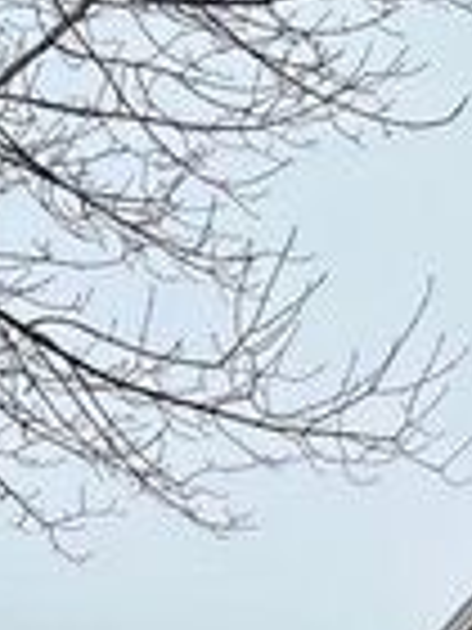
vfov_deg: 14.7
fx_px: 2254
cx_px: 1065
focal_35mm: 124
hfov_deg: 10.5
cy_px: 961
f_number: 1.5
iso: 50
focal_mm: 5.7
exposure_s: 1/3077
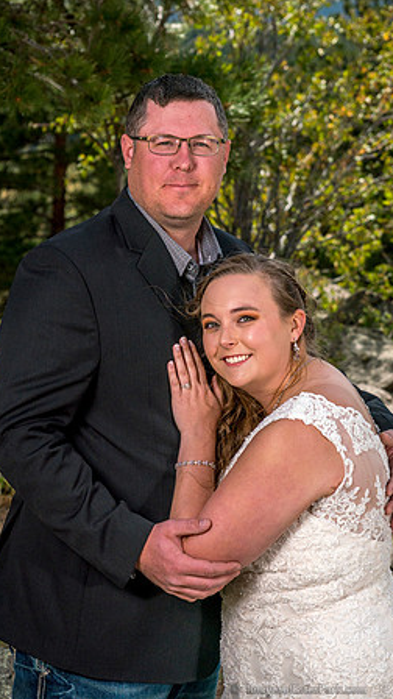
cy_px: 350
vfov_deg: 26.8
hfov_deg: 15.3
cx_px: 187
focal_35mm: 79
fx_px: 1464
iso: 250
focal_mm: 50
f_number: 4.5
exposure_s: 1/2000
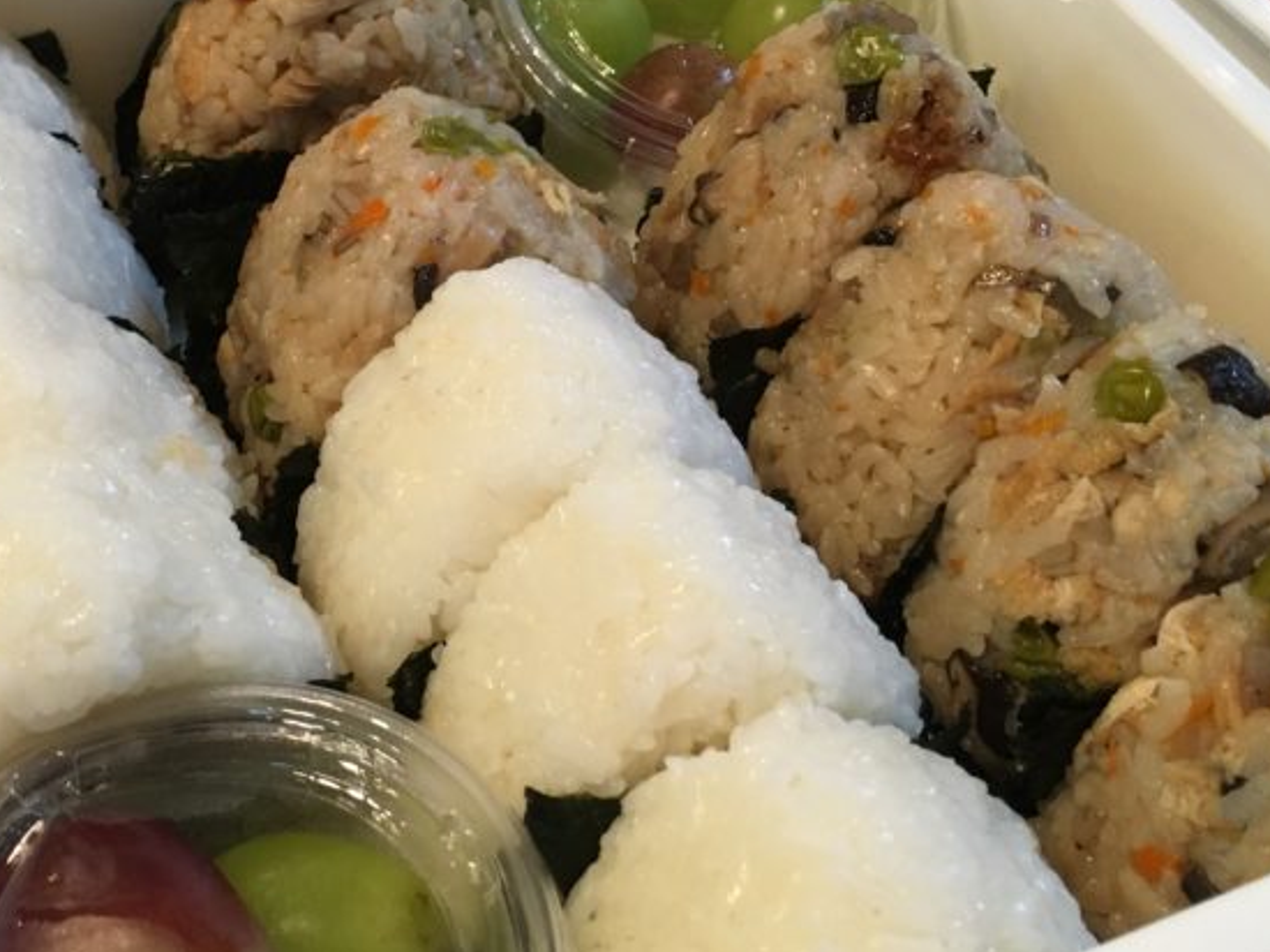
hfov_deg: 35.4
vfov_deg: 26.9
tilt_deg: -45.5
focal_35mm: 54
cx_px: 487
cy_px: 337
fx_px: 1980
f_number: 2.2
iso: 100
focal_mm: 4.15
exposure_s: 1/30
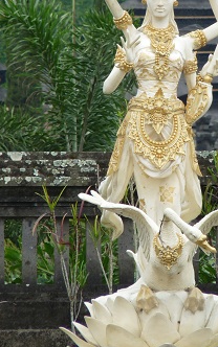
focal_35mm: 724
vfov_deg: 2.9
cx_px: 182
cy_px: 85
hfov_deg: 1.8
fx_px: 6870
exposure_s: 1/250
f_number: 5.6
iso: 100
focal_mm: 73.6
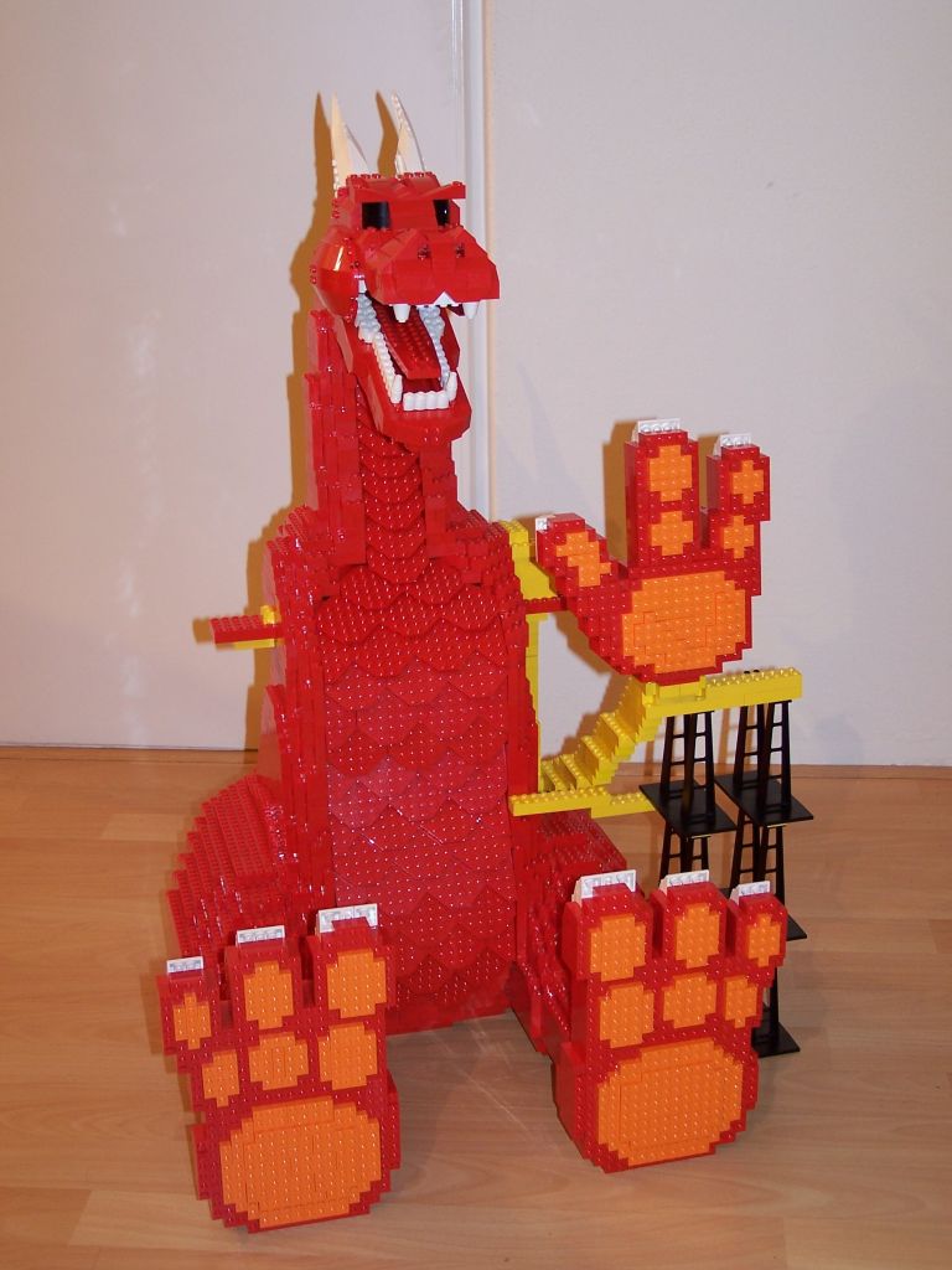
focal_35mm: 51
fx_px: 1870
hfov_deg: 28.6
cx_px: 476
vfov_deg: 37.5
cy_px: 635
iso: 80
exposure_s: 1/2
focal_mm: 8.5
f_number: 3
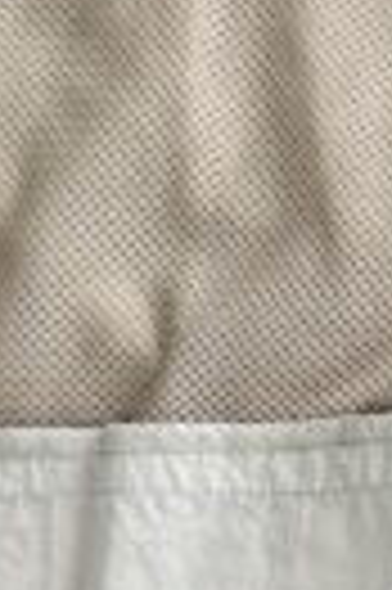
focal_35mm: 153
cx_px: 1014
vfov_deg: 13.4
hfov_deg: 8.1
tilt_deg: -72.3
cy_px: 221
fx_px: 2505
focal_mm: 6.76
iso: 125
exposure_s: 1/100
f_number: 1.78
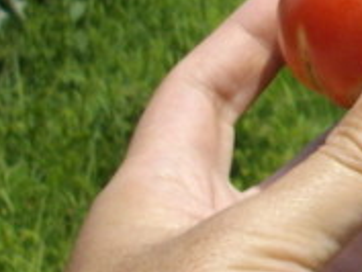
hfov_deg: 10.3
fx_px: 1863
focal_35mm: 178
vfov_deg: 8.3
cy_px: -39
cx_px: 704
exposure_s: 1/320
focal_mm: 6.2
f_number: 5.6
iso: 80
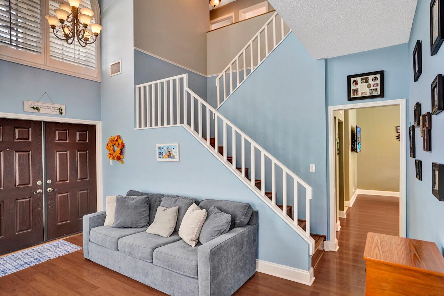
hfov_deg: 84.0
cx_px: 222
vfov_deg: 61.9
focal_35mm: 20
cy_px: 148
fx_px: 247
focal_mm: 20
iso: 800
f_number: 2.8
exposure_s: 1/320
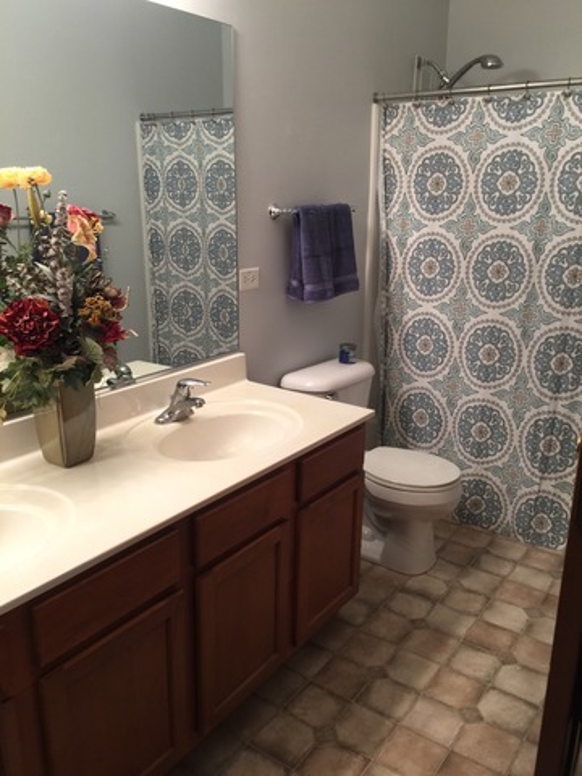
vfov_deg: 61.7
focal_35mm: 29
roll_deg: +0.0
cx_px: 291
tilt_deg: -15.5
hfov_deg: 48.2
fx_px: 650
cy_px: 388
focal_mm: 4.15
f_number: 2.2
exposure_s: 1/15
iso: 32
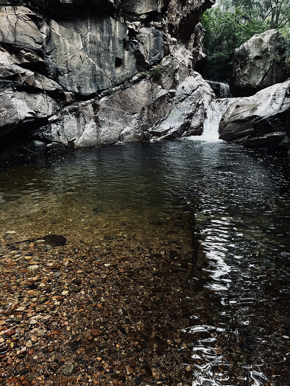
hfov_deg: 53.1
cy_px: 193
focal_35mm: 26
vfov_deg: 67.3
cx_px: 145
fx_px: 290
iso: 160
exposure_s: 1/60
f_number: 1.6
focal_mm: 5.1
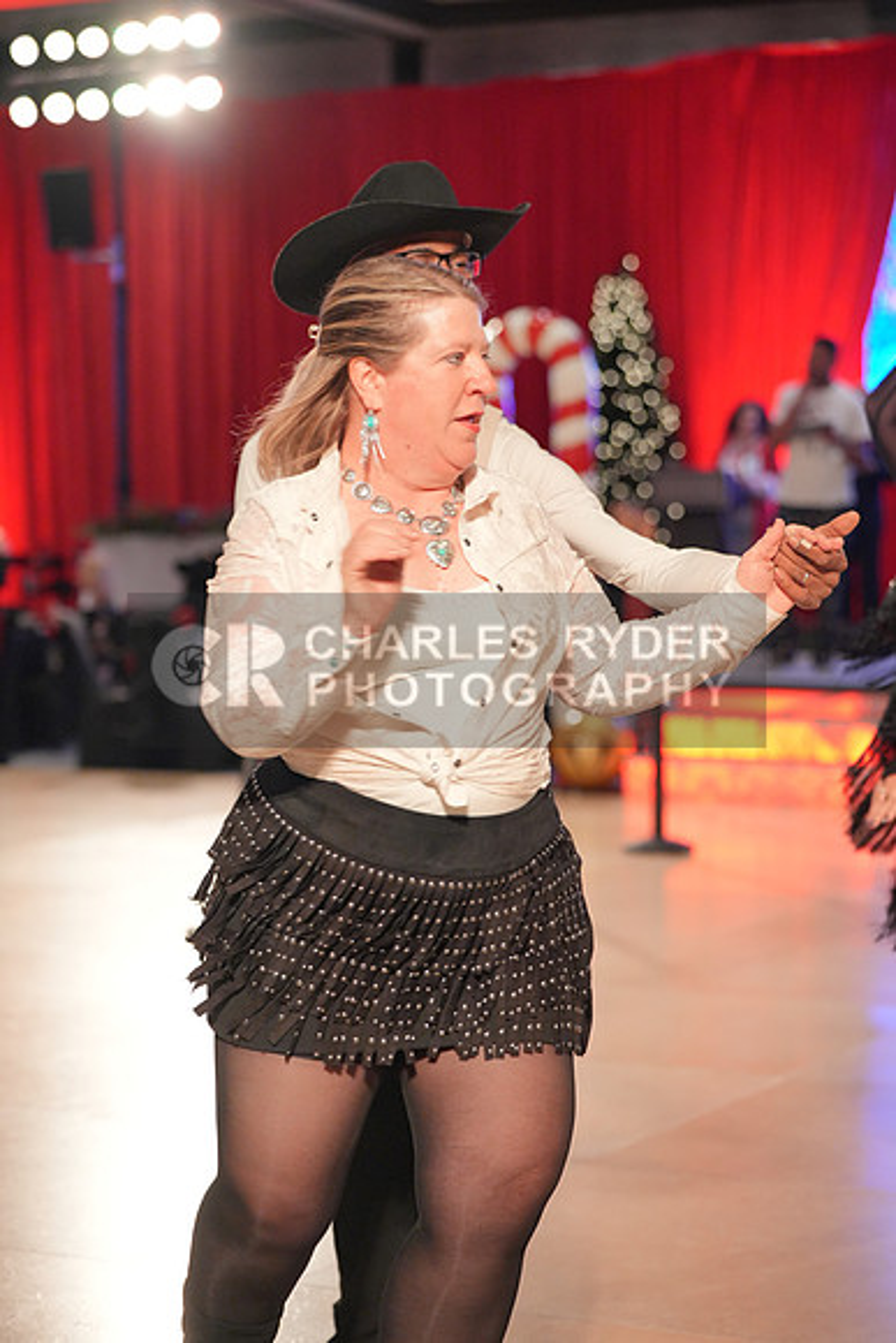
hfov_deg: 16.9
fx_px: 3022
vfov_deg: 25.1
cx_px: 448
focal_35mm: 81
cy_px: 672
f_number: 3.2
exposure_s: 1/400
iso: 3200
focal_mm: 81
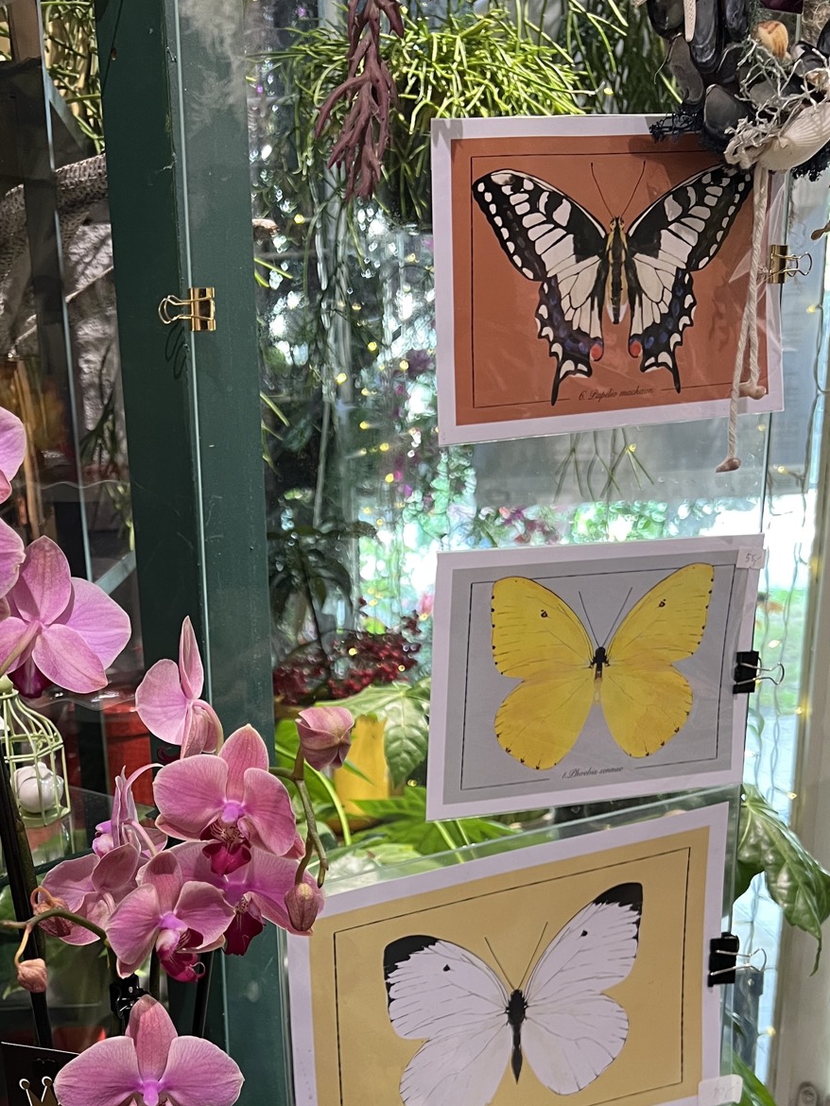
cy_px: 838
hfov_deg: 35.4
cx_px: 235
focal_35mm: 40
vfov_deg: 45.1
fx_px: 1278
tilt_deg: -16.8
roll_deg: +2.8
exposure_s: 1/50
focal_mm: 5.7
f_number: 1.5
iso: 200
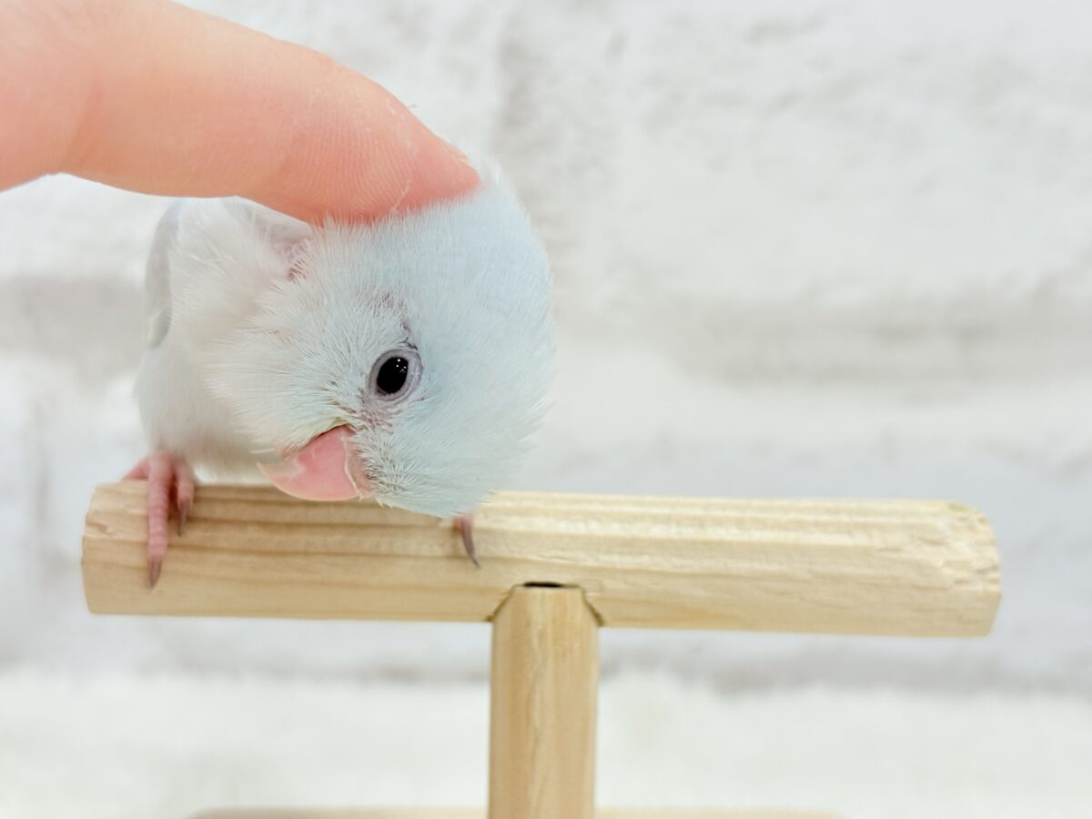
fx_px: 1640
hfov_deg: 36.8
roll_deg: -0.4
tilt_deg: -7.5
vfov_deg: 28.0
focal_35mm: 52
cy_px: 410
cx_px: 546
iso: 40
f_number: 1.6
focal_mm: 5.96
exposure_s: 1/50
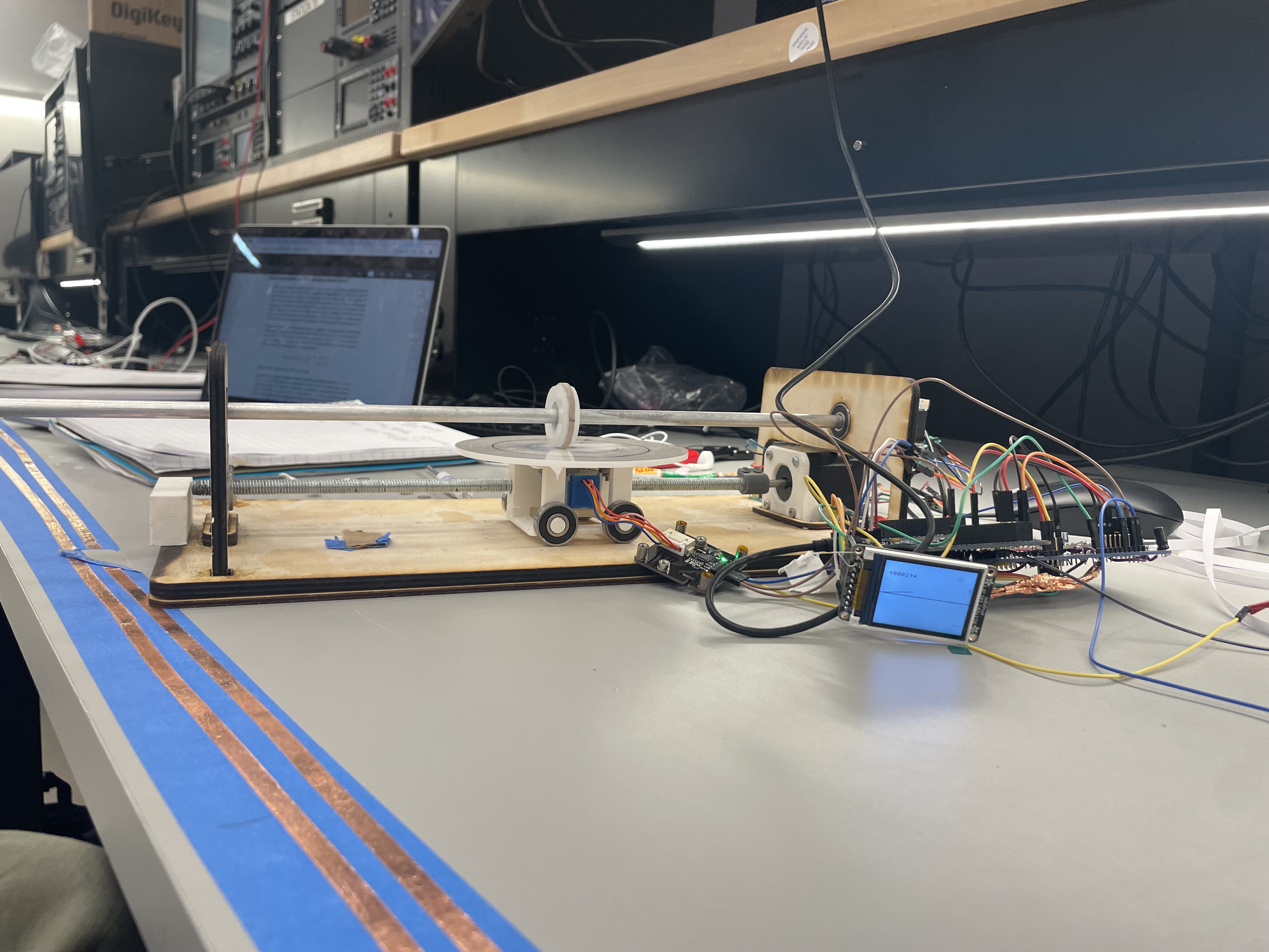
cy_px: 476
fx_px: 953
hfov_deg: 67.3
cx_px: 634
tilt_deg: -8.1
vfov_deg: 53.1
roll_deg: -3.1
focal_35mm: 26
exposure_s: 1/100
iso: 125
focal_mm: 4.2
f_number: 1.6
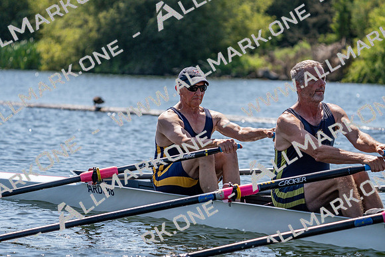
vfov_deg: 6.9
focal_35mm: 200
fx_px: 2139
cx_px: 192
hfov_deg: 10.3
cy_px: 128
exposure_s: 1/2000
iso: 250
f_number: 5.6
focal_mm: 200
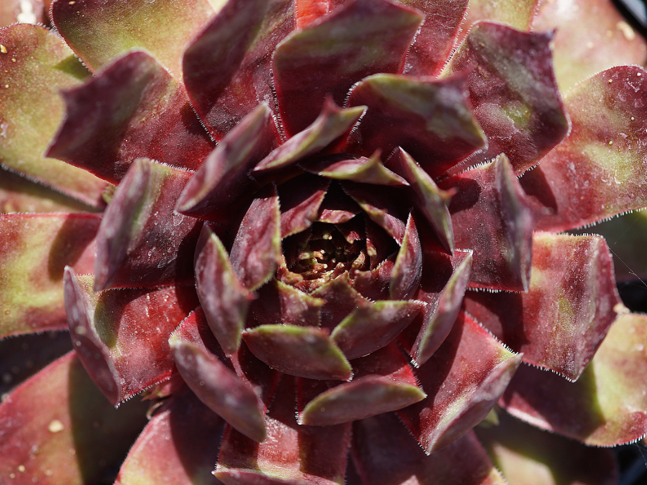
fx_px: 3102
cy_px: 246
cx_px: 349
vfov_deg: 8.9
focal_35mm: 166
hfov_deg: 11.9
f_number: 4.5
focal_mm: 100
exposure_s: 1/200
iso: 100
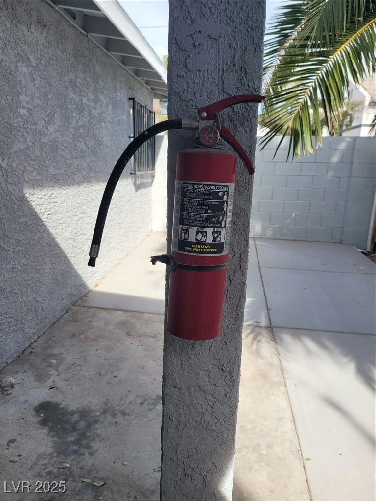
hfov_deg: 53.1
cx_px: 188
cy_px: 250
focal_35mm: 26
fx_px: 377
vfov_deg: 67.3
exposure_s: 1/1132
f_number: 1.8
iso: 40
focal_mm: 5.4
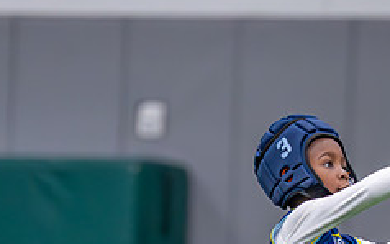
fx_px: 7284
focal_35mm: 685
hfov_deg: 3.1
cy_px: 303
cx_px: 260
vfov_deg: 1.9
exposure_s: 1/1000
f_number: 2.8
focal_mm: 175
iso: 5000
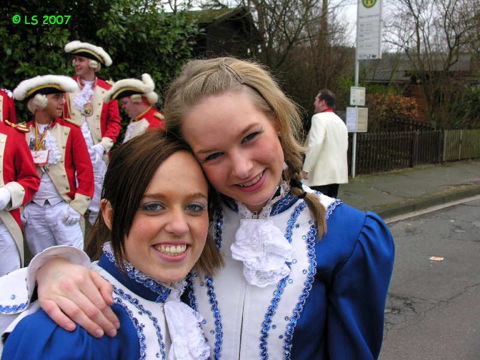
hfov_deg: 52.6
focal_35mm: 35
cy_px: 180
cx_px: 240
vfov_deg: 40.7
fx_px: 485
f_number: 4
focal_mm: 8.9
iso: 50
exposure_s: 1/84.2
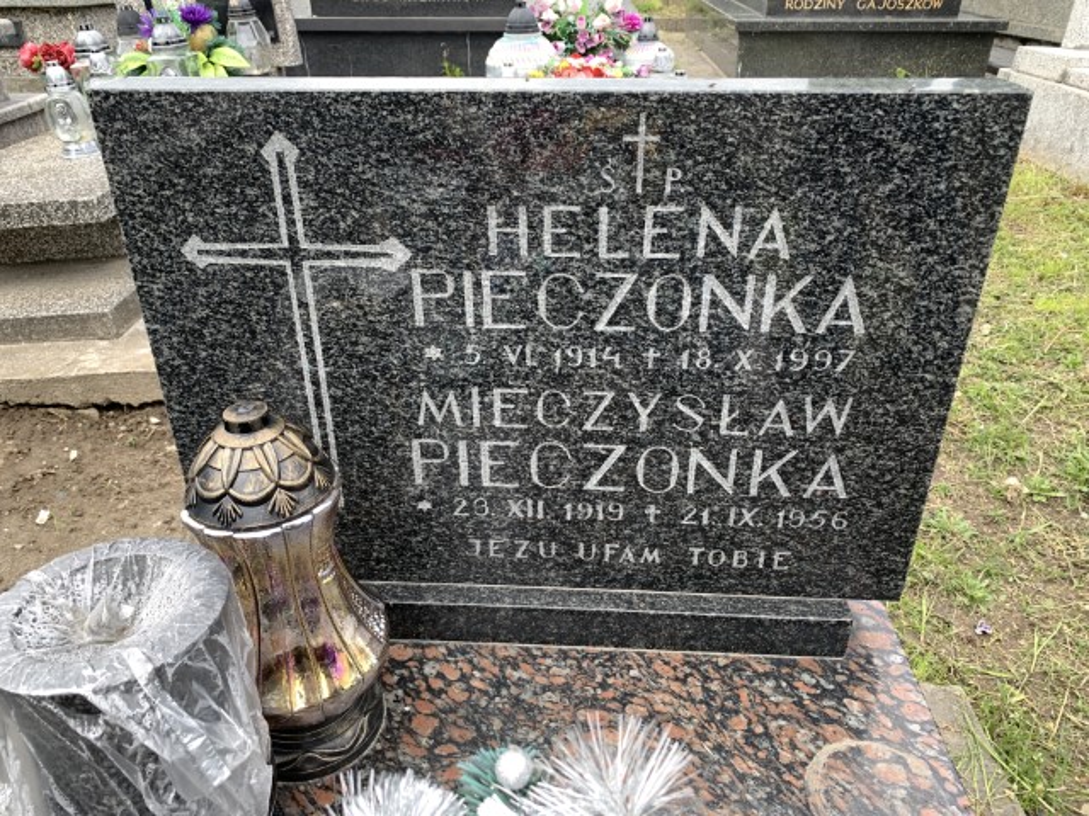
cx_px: 544
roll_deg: +0.7
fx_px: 818
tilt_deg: -27.7
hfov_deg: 67.3
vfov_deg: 53.1
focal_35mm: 26
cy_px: 408
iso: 25
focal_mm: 4.25
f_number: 1.8
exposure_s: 1/408
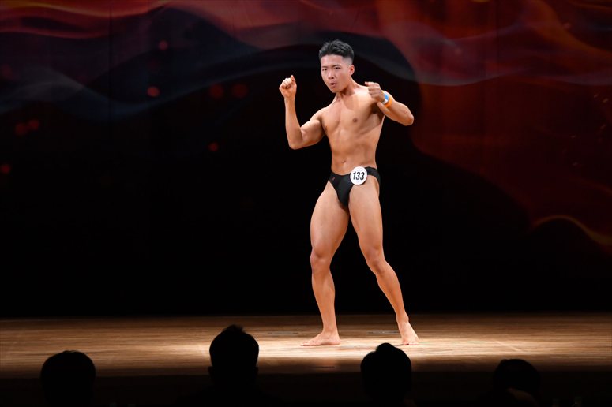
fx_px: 3687
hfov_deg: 9.5
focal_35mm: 217
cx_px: 306
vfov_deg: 6.3
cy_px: 204
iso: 3200
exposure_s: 1/400
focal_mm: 145
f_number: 5.6
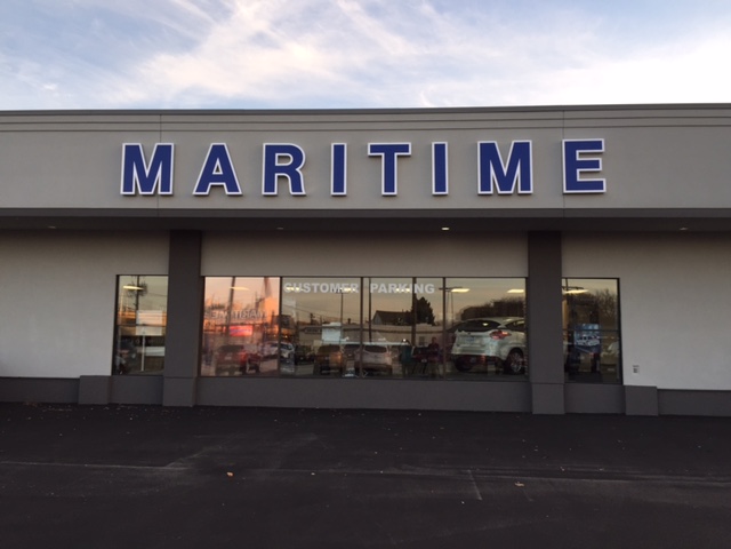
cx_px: 366
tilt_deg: +6.0
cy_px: 274
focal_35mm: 29
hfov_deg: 61.7
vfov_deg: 48.2
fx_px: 612
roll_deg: -0.8
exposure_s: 1/120
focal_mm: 4.15
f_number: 2.2
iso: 32
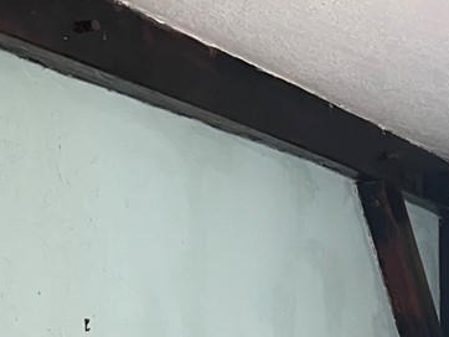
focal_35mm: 106
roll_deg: +0.5
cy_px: 595
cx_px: 666
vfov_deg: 12.8
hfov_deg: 16.9
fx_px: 1376
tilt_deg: -1.3
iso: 125
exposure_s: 1/120
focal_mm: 6.86
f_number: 1.78
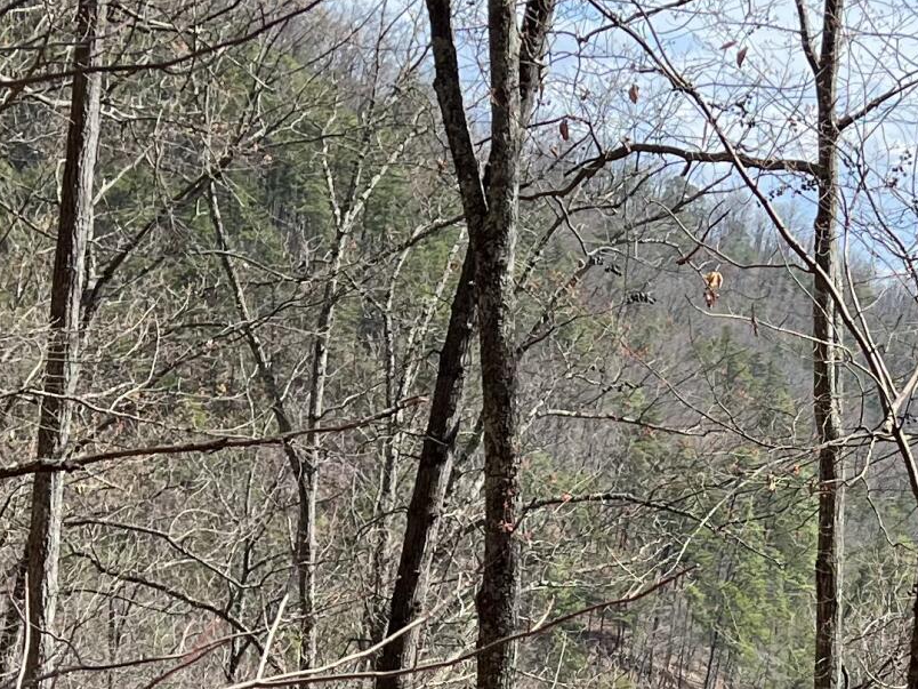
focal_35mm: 97
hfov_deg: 20.2
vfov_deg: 14.6
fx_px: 2572
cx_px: 516
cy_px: 879
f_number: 1.5
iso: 50
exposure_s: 1/1597
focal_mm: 5.7
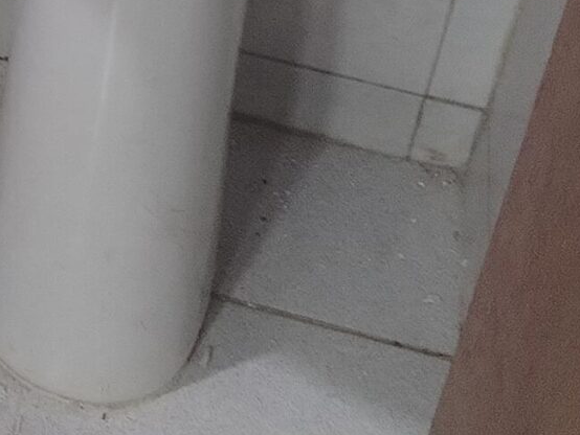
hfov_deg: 13.3
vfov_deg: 10.4
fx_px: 2246
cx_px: -453
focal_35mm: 134
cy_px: -367
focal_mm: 4.75
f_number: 1.8
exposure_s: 1/33.3
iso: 758
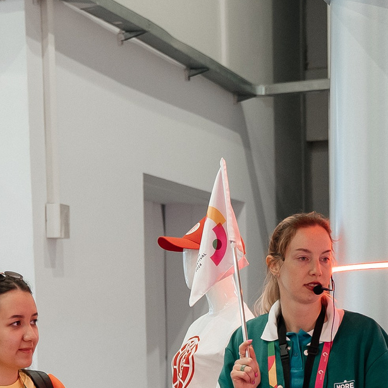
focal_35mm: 105
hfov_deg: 16.6
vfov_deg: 15.8
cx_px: 186
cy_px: 505
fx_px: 1332
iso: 1000
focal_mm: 28
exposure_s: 1/200
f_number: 2.8
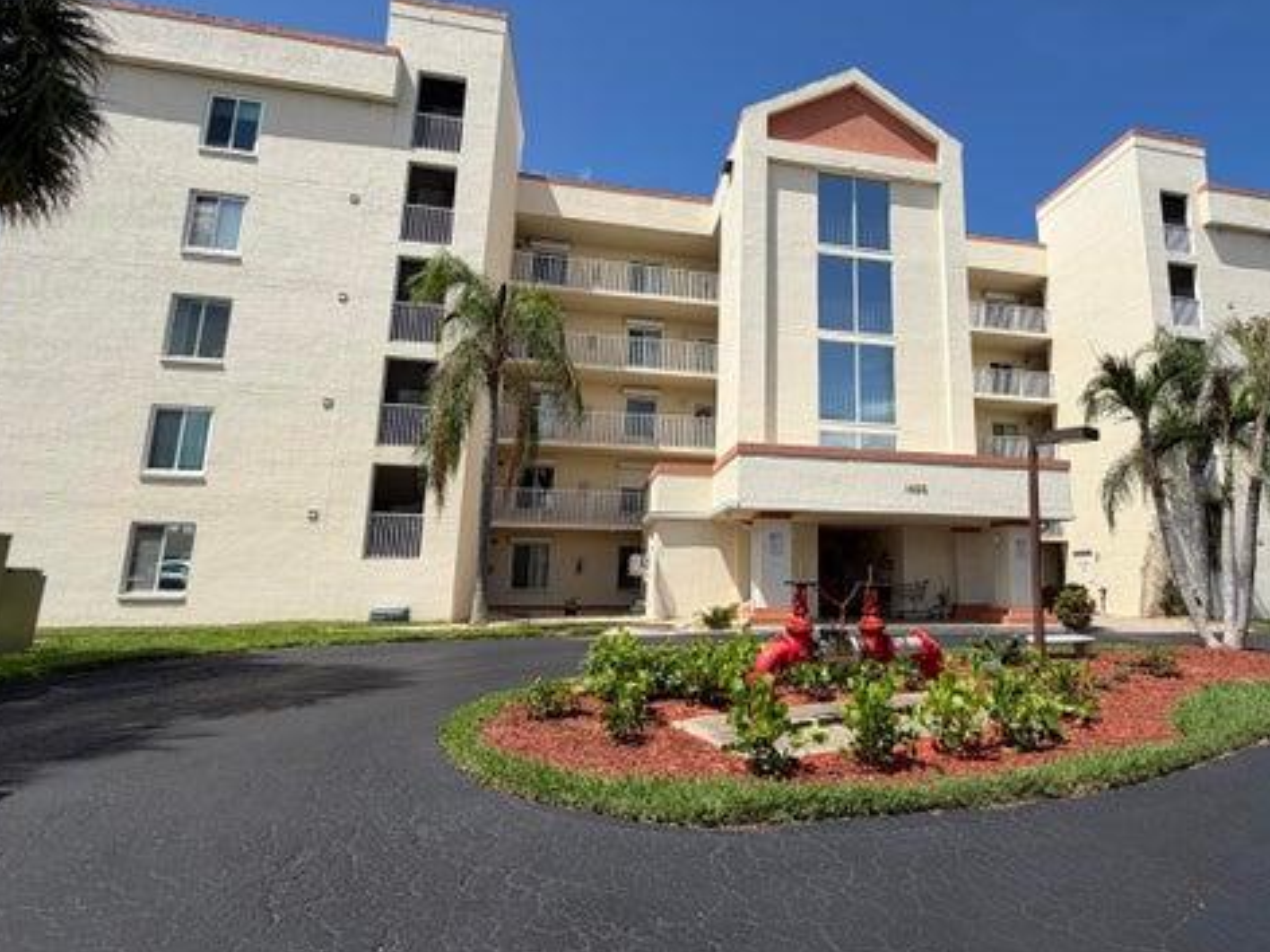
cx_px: 756
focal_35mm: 19
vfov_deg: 68.6
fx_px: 697
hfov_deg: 83.7
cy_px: 446
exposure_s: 1/1001
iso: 20
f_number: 2.2
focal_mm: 2.22
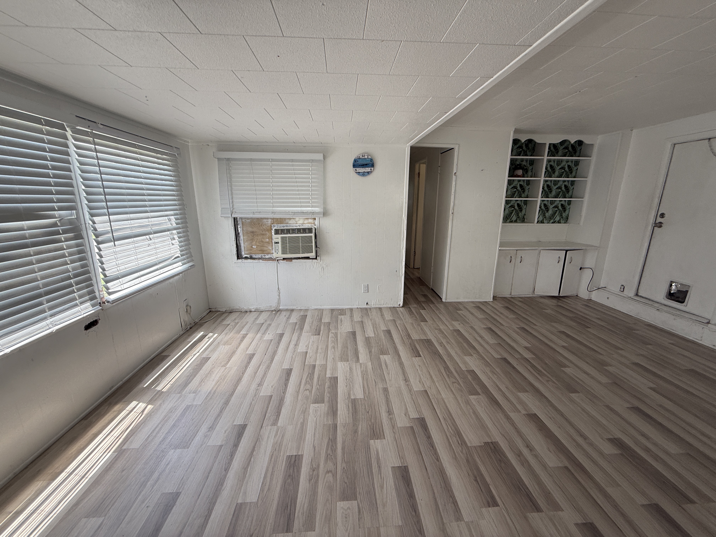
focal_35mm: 14
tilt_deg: -9.2
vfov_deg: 85.7
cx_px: 358
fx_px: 290
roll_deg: +0.6
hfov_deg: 102.1
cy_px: 268
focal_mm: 2.22
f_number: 2.2
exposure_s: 1/108
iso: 50
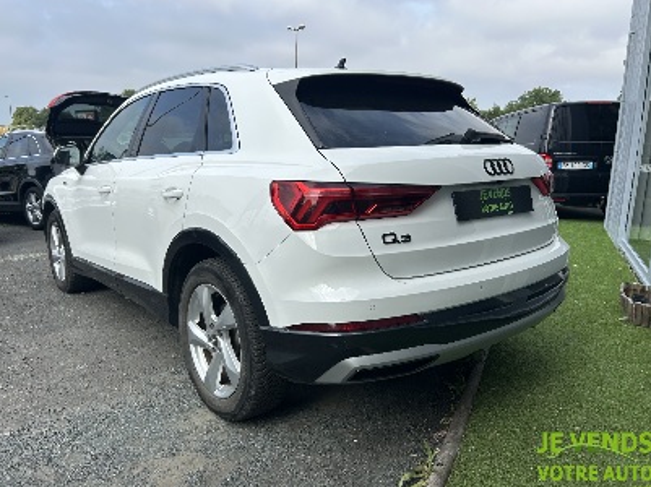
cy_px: 240
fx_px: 507
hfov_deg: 65.4
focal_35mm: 27
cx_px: 325
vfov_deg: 51.3
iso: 50
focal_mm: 5.7
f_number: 1.5
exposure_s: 1/3704
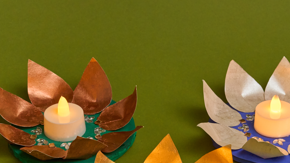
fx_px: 1015
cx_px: 172
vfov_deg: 9.2
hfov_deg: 16.2
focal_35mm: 132
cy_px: 128
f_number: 11
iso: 3200
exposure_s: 1/100
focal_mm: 70
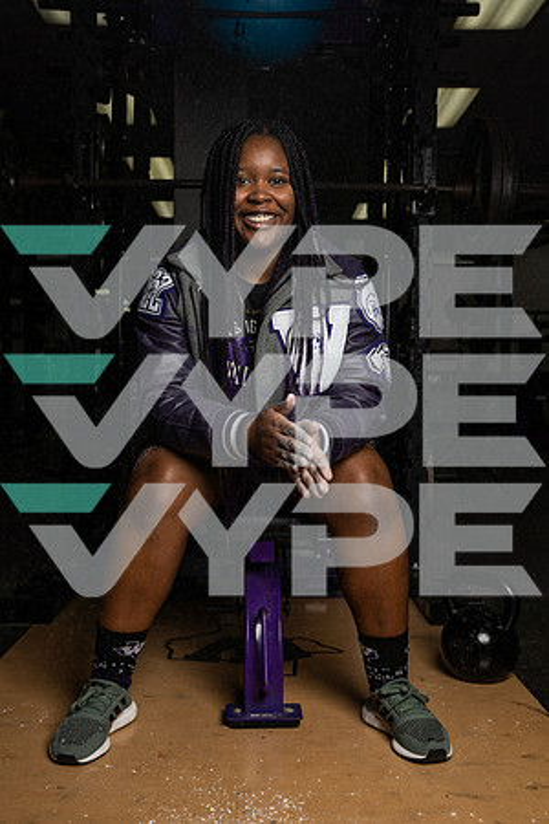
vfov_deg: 50.7
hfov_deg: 35.1
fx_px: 869
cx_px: 274
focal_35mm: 38
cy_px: 412
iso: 250
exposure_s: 1/250
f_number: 7.1
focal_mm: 38
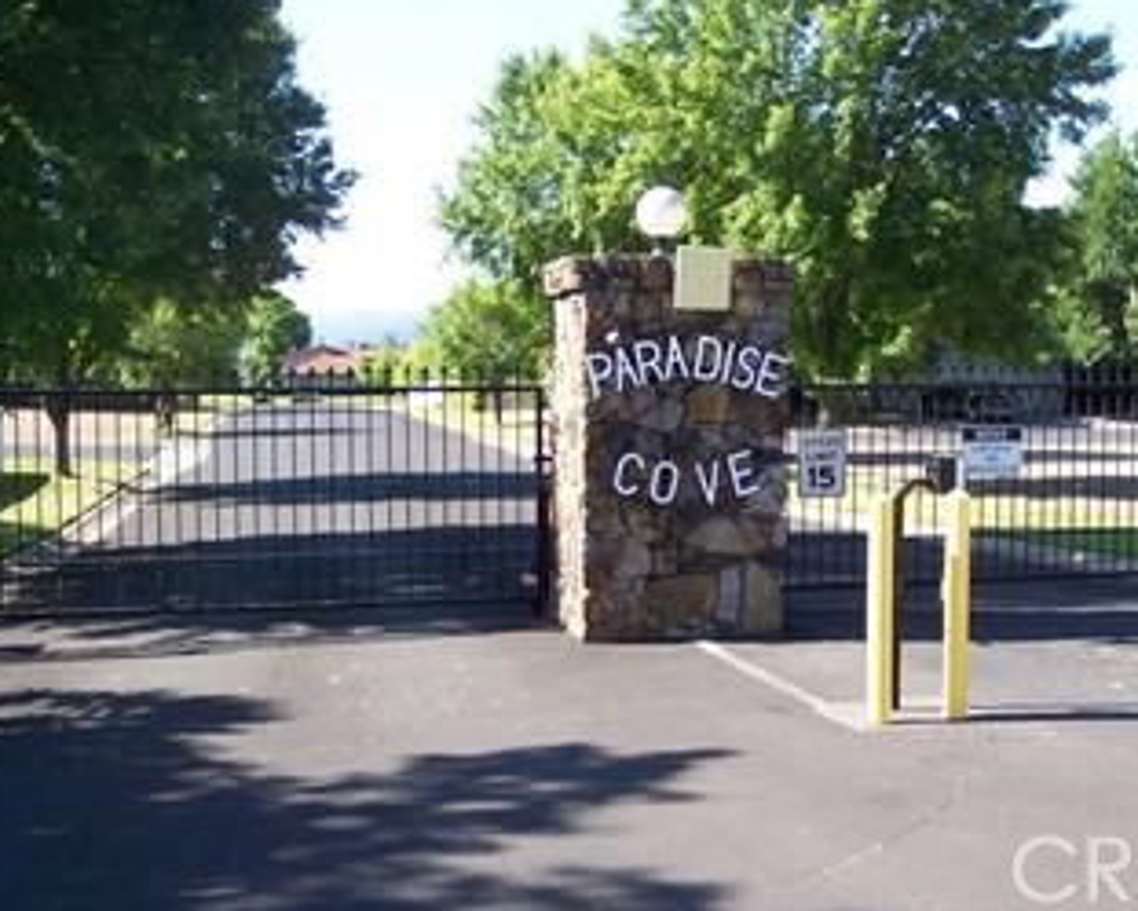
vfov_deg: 34.2
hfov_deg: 41.8
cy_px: 454
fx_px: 1482
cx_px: 677
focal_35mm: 44
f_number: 2.8
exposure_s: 1/500
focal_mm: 8
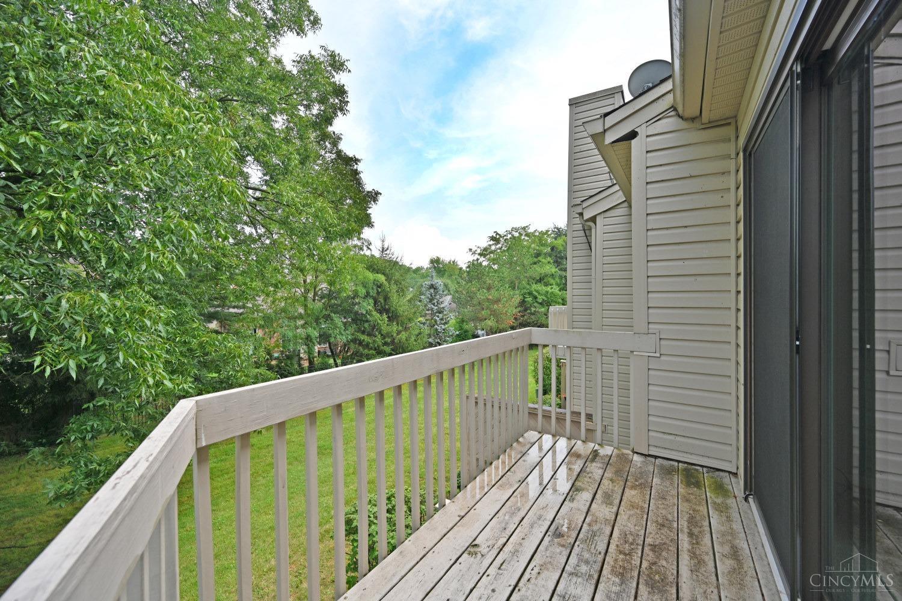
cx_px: 451
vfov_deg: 81.2
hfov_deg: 104.3
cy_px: 300
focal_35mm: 14
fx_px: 351
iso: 100
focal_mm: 14
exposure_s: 1/250
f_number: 5.6
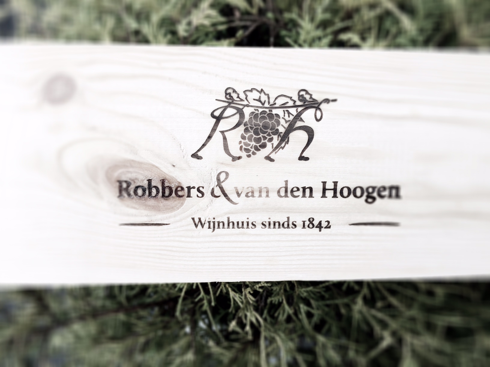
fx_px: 411
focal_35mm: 29
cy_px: 184
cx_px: 245
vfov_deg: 48.2
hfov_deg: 61.7
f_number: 2.2
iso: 32
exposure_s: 1/347
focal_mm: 4.15
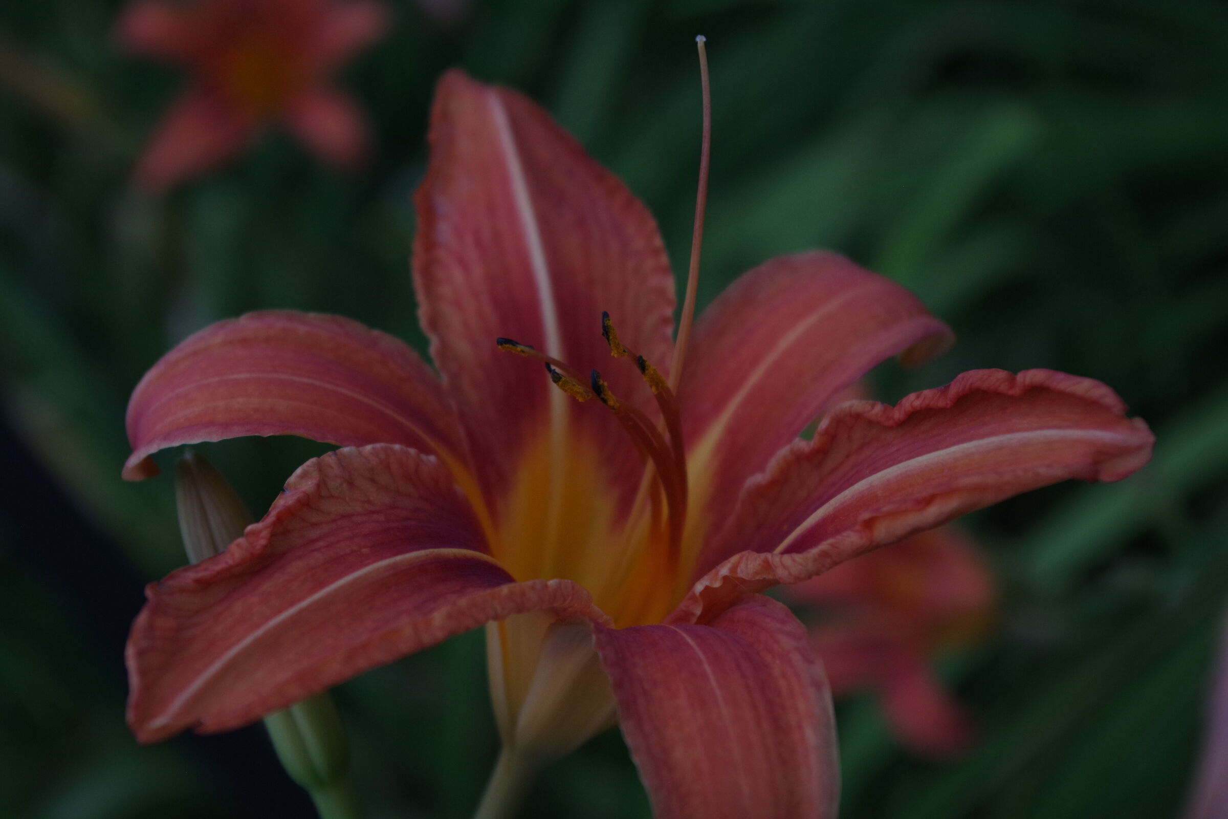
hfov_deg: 31.4
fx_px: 2183
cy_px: 410
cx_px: 614
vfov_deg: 21.2
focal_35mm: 64
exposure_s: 1/100
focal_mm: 42.5
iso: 800
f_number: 5.6
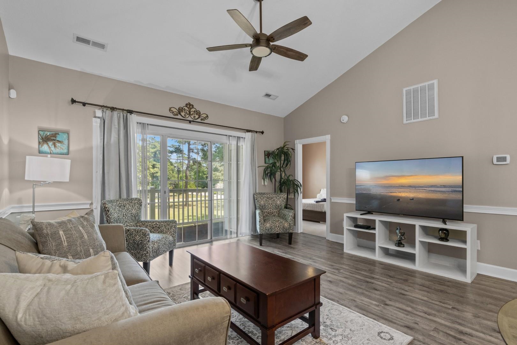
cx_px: 258
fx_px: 230
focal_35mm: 16
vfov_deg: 73.7
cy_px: 172
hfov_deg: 96.7
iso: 1250
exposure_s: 1/15
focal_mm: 16
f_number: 8
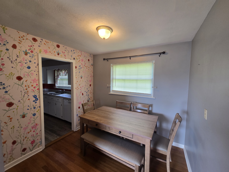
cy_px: 86
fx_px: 86
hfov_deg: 106.2
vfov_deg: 89.9
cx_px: 114
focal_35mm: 13
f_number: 2.2
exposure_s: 1/60
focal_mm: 2.2
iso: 100
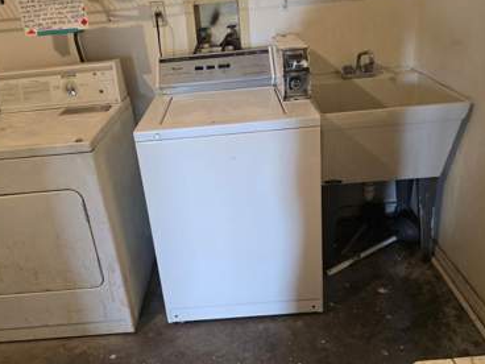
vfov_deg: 46.7
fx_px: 420
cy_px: 160
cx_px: 236
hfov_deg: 60.0
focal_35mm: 30
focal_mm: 6.3
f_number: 1.7
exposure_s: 1/120
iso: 800
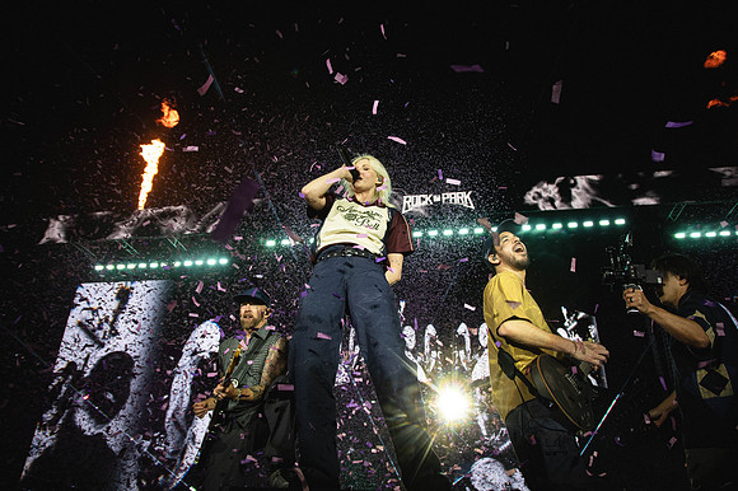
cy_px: 246
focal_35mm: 25
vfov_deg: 51.2
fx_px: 512
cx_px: 369
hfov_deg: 71.5
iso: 450
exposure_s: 1/640
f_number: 4
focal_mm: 17
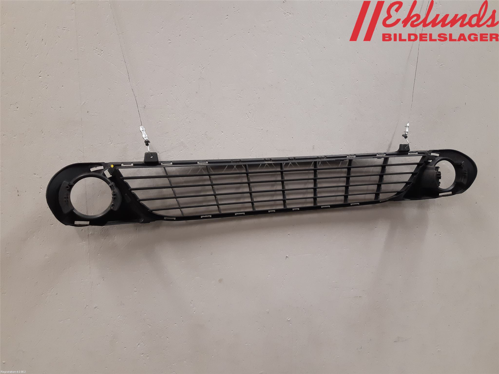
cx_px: 250
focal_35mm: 26
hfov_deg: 67.3
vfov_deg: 53.1
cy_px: 187
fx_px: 375
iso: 160
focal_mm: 3.93
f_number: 1.7
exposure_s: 1/50
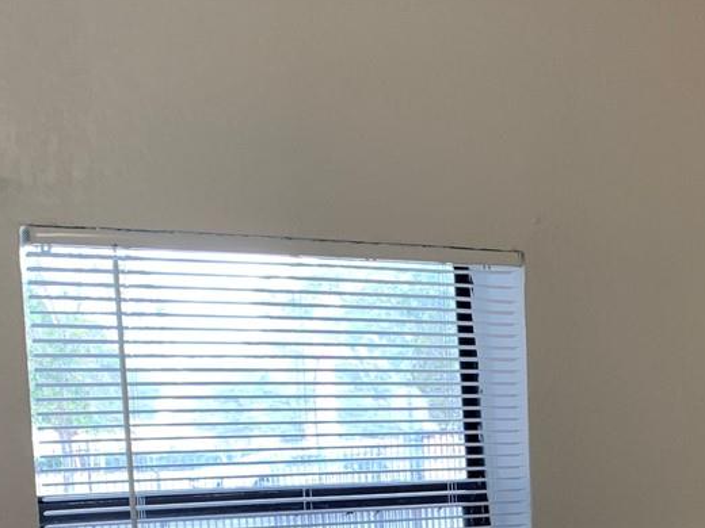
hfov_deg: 23.4
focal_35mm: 80
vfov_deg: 17.5
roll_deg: +1.7
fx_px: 1629
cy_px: 651
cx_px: 704
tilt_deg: -8.1
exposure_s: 1/60
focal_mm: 4.25
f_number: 1.8
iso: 80
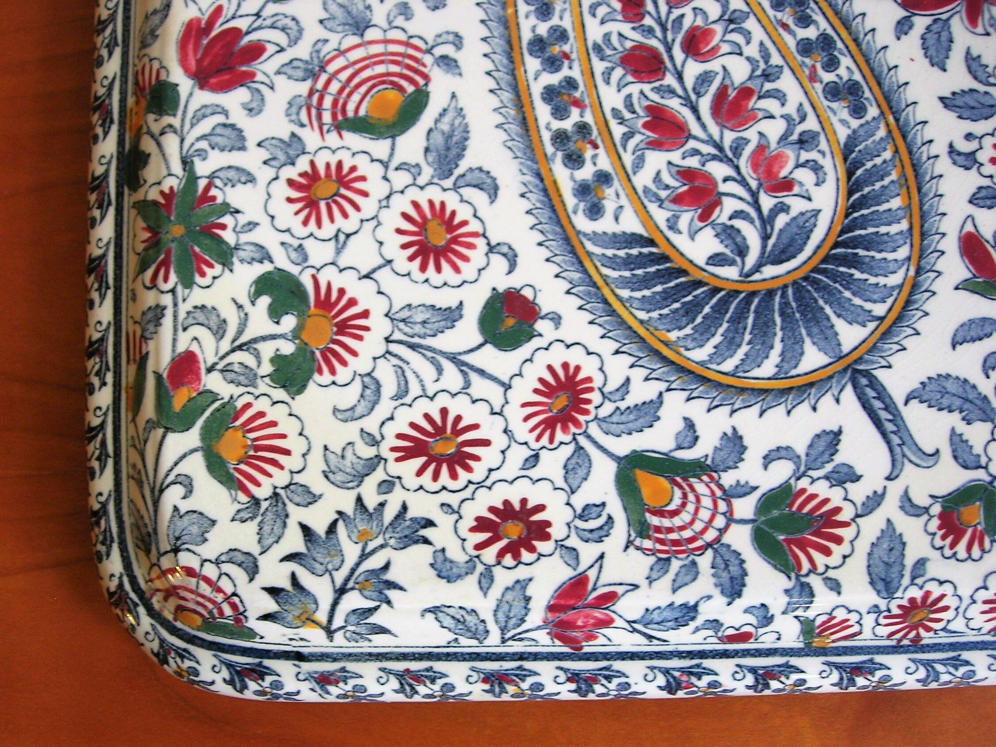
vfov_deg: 37.7
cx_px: 498
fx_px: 1093
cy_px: 374
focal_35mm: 38
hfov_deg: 49.0
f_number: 2.8
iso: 64
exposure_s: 1/14.6
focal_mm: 7.8
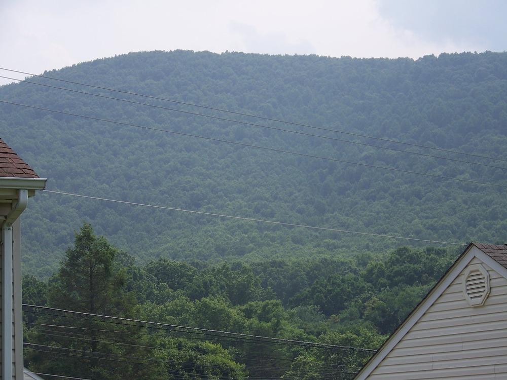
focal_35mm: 116
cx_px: 254
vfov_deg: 12.8
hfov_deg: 17.0
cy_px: 190
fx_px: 1699
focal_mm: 19.3
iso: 64
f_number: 3.2
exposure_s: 1/640
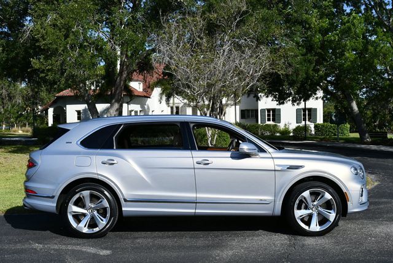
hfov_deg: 44.5
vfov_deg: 30.6
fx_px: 481
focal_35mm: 44
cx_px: 196
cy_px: 132
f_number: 9
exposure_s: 1/320
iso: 100
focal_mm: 22
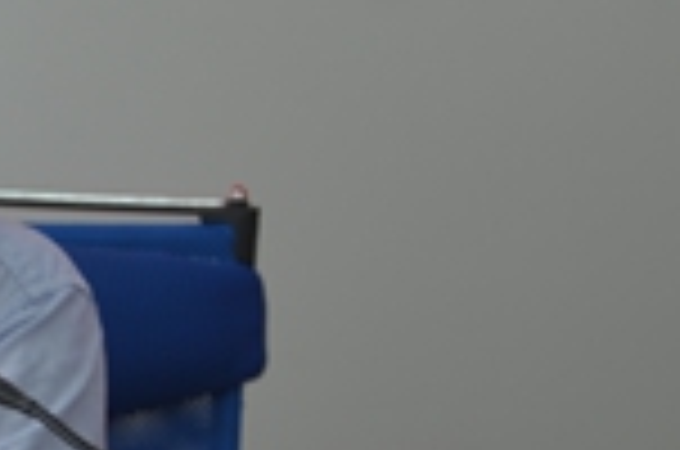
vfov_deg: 2.4
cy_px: 223
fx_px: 10857
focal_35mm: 576
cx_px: -297
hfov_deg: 3.6
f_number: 5.6
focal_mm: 116
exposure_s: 1/8
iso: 100
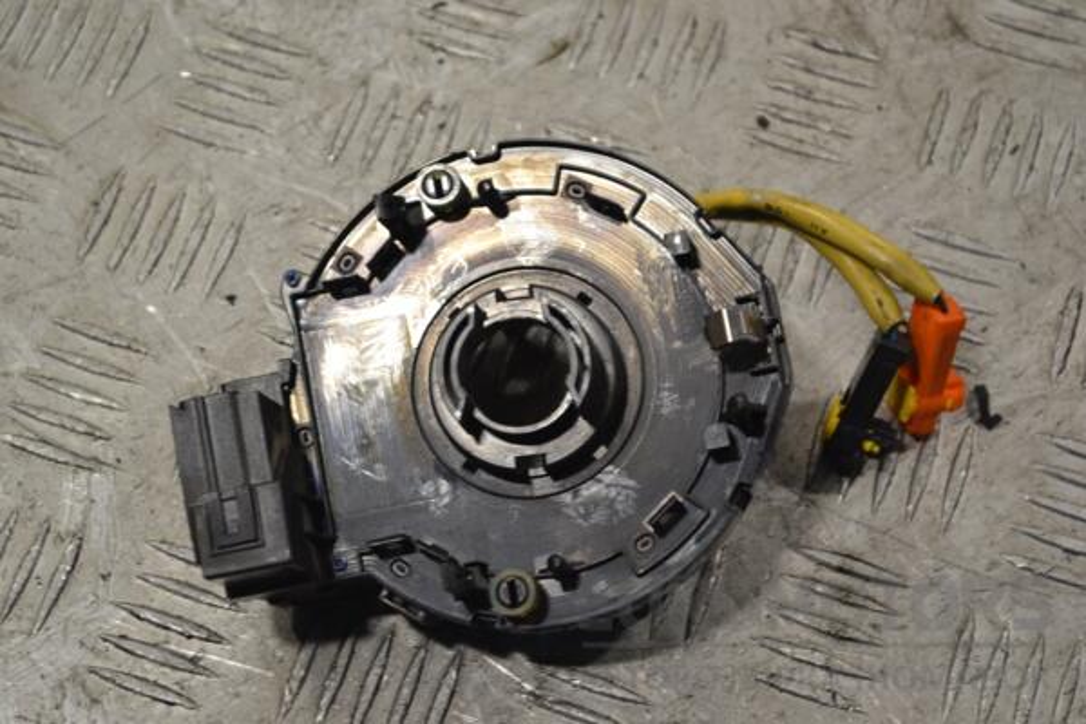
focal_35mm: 82
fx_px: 2489
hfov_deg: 24.6
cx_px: 543
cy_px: 362
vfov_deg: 16.6
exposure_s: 1/100
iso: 400
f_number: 5.6
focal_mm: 55
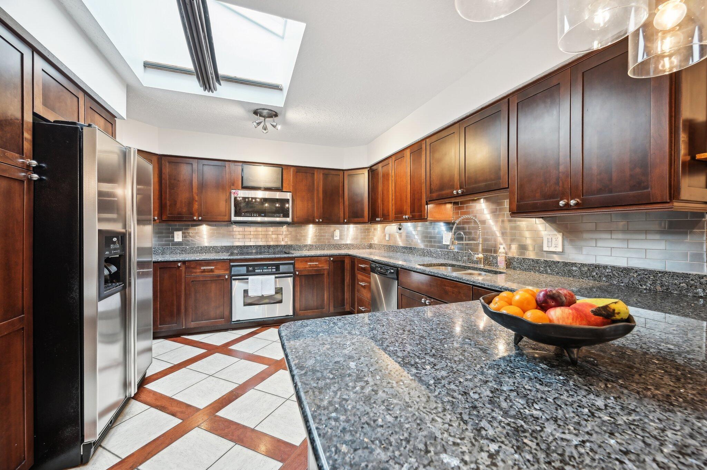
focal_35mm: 14
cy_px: 235
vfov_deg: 81.1
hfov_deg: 104.3
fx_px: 275
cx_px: 354
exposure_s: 1/1.43
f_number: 8
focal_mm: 14
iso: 400
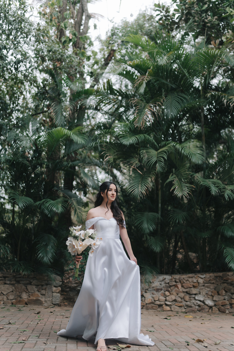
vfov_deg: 54.4
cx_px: 117
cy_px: 176
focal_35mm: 35
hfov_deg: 37.9
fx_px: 341
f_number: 1.2
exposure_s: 1/800
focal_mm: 35
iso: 125
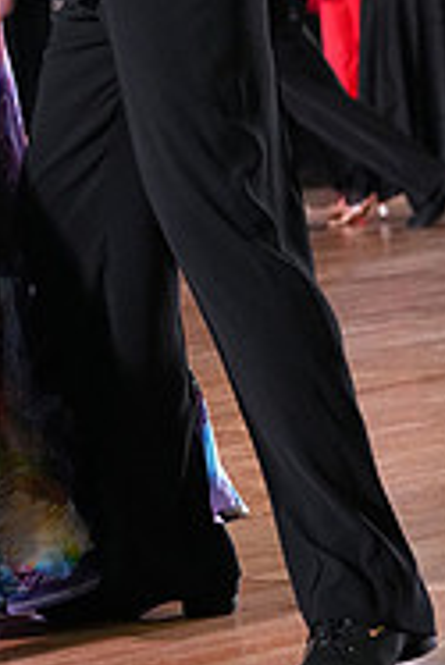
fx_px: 4238
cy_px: -171
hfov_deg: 6.0
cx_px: -62
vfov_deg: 8.9
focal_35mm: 229
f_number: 4.5
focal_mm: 74
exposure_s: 1/400
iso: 6400
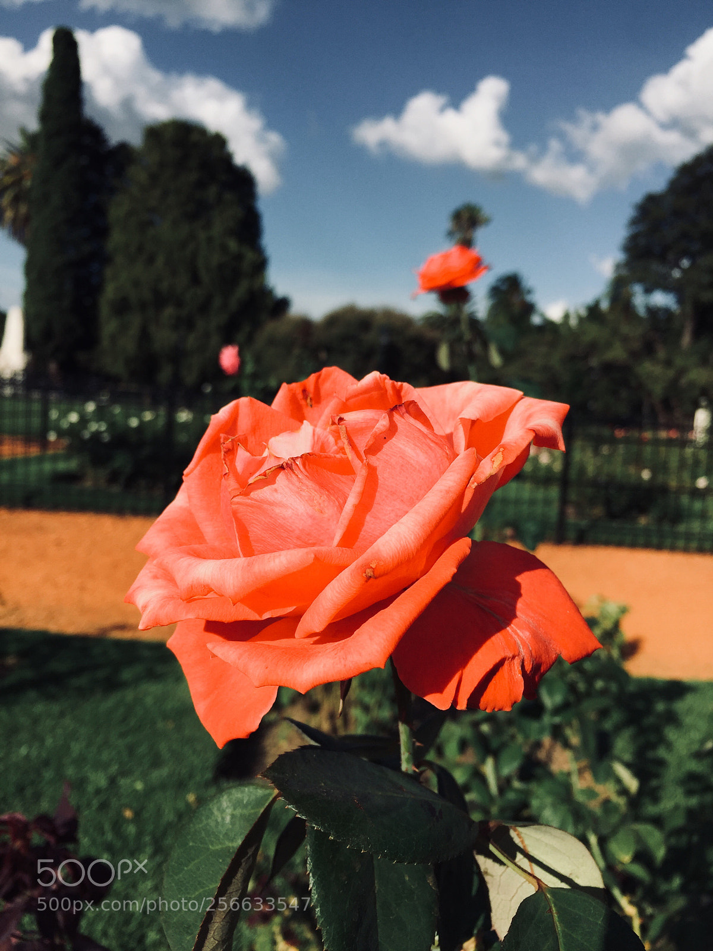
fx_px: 796
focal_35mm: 29
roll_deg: -4.4
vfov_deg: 61.7
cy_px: 476
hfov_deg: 48.2
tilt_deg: -5.1
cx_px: 356
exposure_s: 1/2475
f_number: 2.2
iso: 32
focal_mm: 4.15
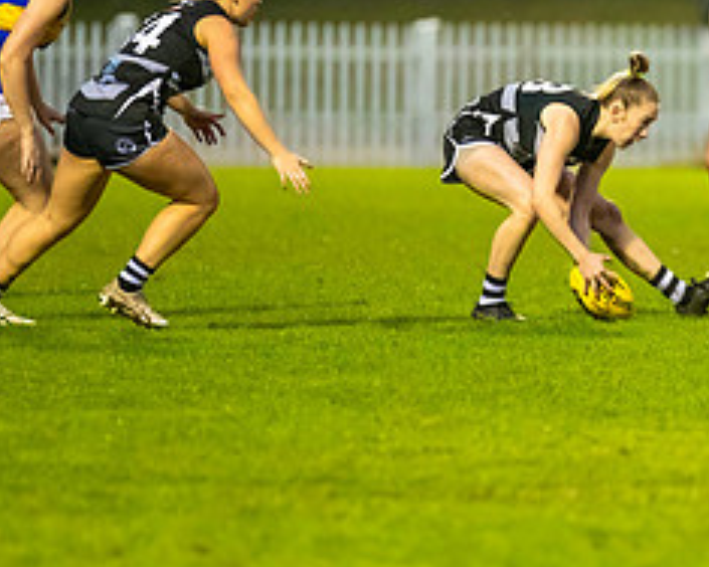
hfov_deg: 2.4
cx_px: 610
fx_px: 17144
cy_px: 89
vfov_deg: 1.9
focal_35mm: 817
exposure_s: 1/1250
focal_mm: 300
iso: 6400
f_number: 2.8
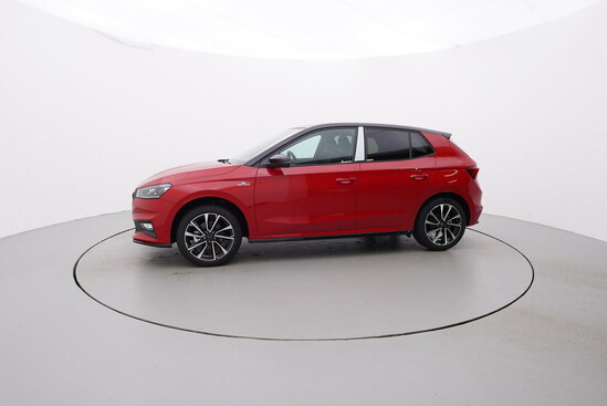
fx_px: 380
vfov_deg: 56.2
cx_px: 304
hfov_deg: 77.3
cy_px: 203
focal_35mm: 22
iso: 200
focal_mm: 15
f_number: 5
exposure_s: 1/80
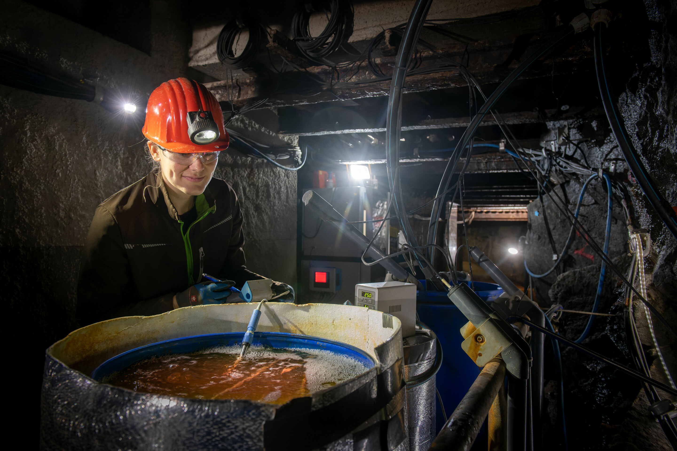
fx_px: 489
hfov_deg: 69.4
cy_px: 226
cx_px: 338
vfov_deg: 49.6
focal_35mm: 26
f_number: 4.5
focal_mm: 26
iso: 2000
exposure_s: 1/60
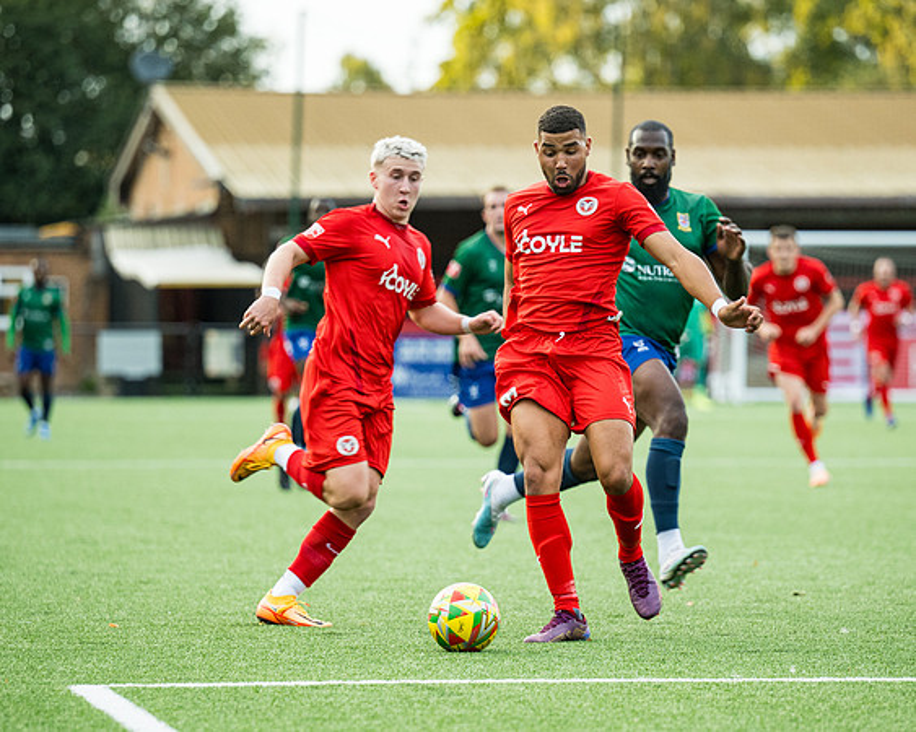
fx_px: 6537
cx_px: 472
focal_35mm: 241
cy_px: 417
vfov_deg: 6.4
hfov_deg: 8.0
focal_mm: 150
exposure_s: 1/640
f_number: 2.8
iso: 800
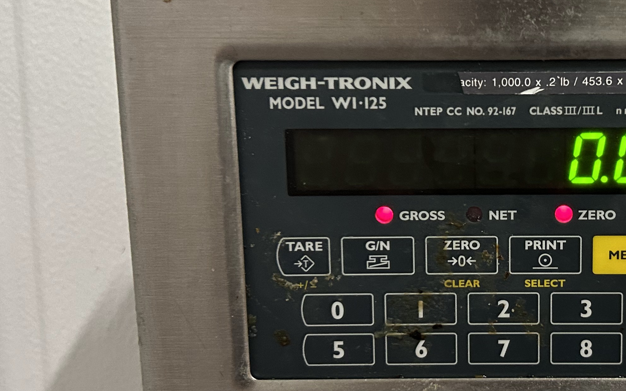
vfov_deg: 23.1
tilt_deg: -7.4
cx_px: 500
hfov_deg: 35.1
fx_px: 955
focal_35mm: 56
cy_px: 180
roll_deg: +0.6
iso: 320
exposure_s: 1/60
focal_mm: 5.7
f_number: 1.5
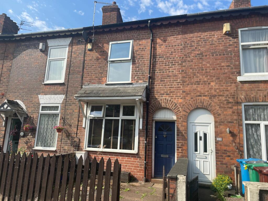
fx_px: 201
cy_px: 100
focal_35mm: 26
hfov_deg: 67.3
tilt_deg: +13.1
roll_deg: -2.9
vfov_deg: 53.1
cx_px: 134
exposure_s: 1/2564
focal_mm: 4.2
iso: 32
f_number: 1.6
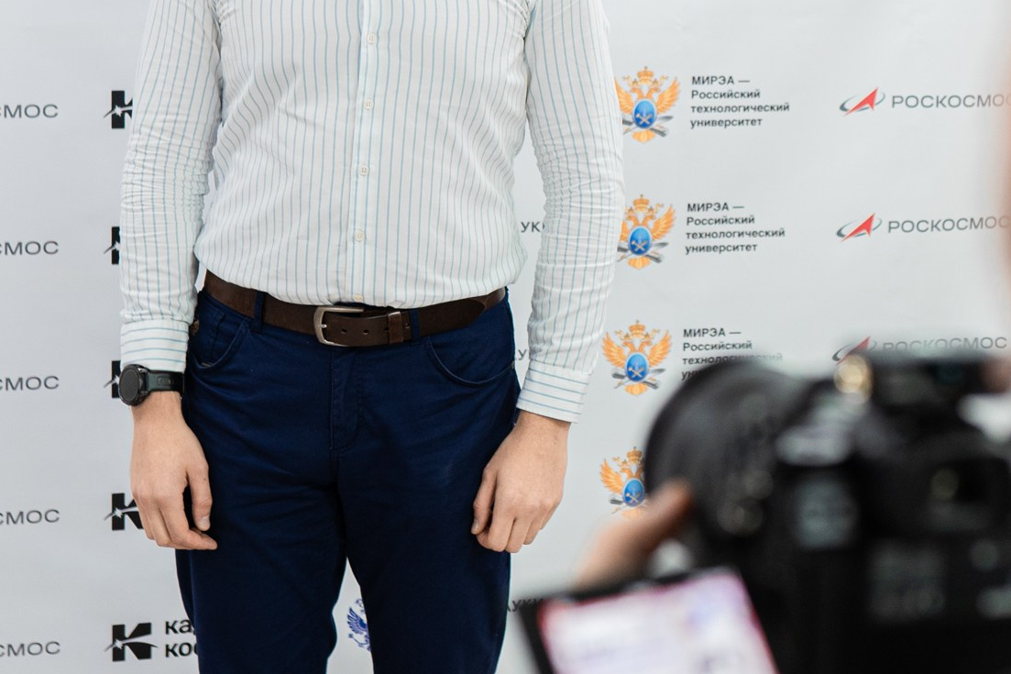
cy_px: 113
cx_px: 810
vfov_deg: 14.3
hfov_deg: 21.2
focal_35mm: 95
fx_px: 2667
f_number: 2.5
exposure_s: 1/125
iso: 640
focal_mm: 35
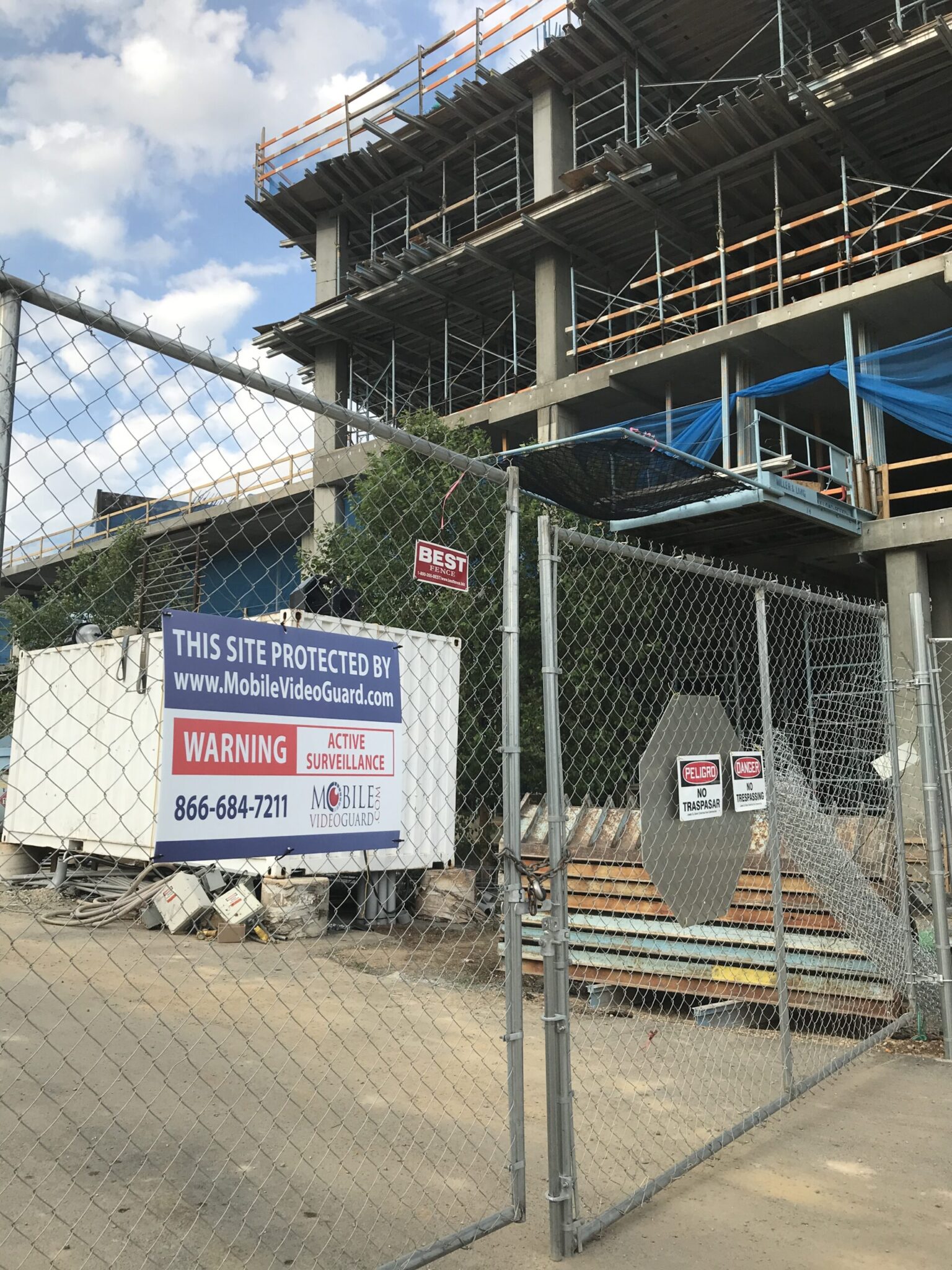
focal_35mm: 28
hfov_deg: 49.7
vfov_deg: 63.4
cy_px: 635
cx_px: 476
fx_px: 1027
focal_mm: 3.99
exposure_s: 1/1088
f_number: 1.8
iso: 20
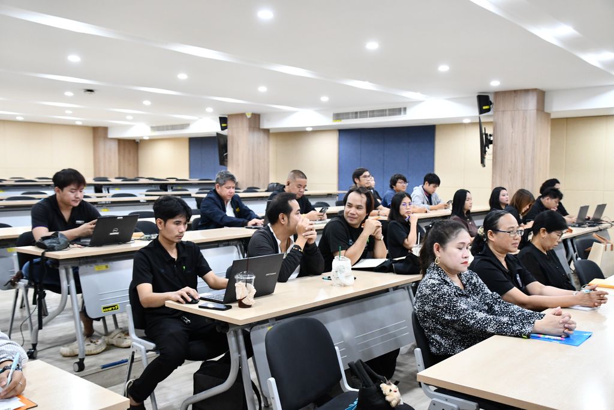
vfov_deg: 40.0
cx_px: 307
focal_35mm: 33
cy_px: 205
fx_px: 563
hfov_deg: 57.2
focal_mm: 22
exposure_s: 1/125
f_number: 3.5
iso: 2800
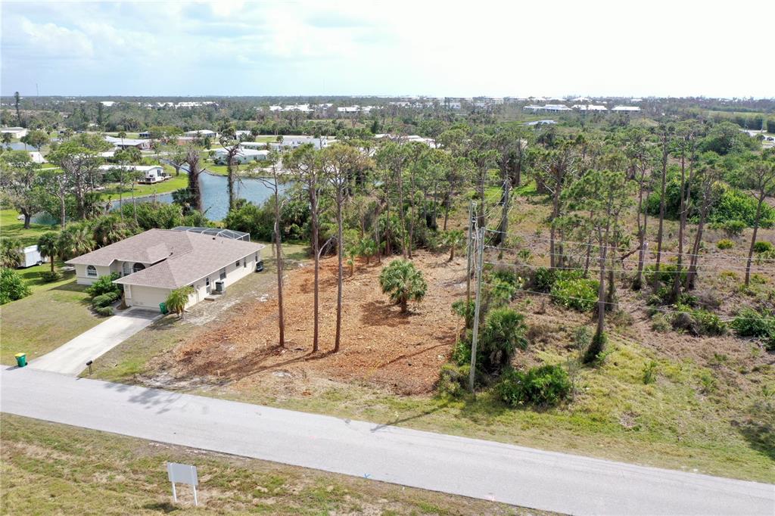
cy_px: 258
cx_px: 388
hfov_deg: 65.5
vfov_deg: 46.4
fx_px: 603
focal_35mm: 28
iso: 100
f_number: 5.6
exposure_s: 1/320
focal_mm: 10.26
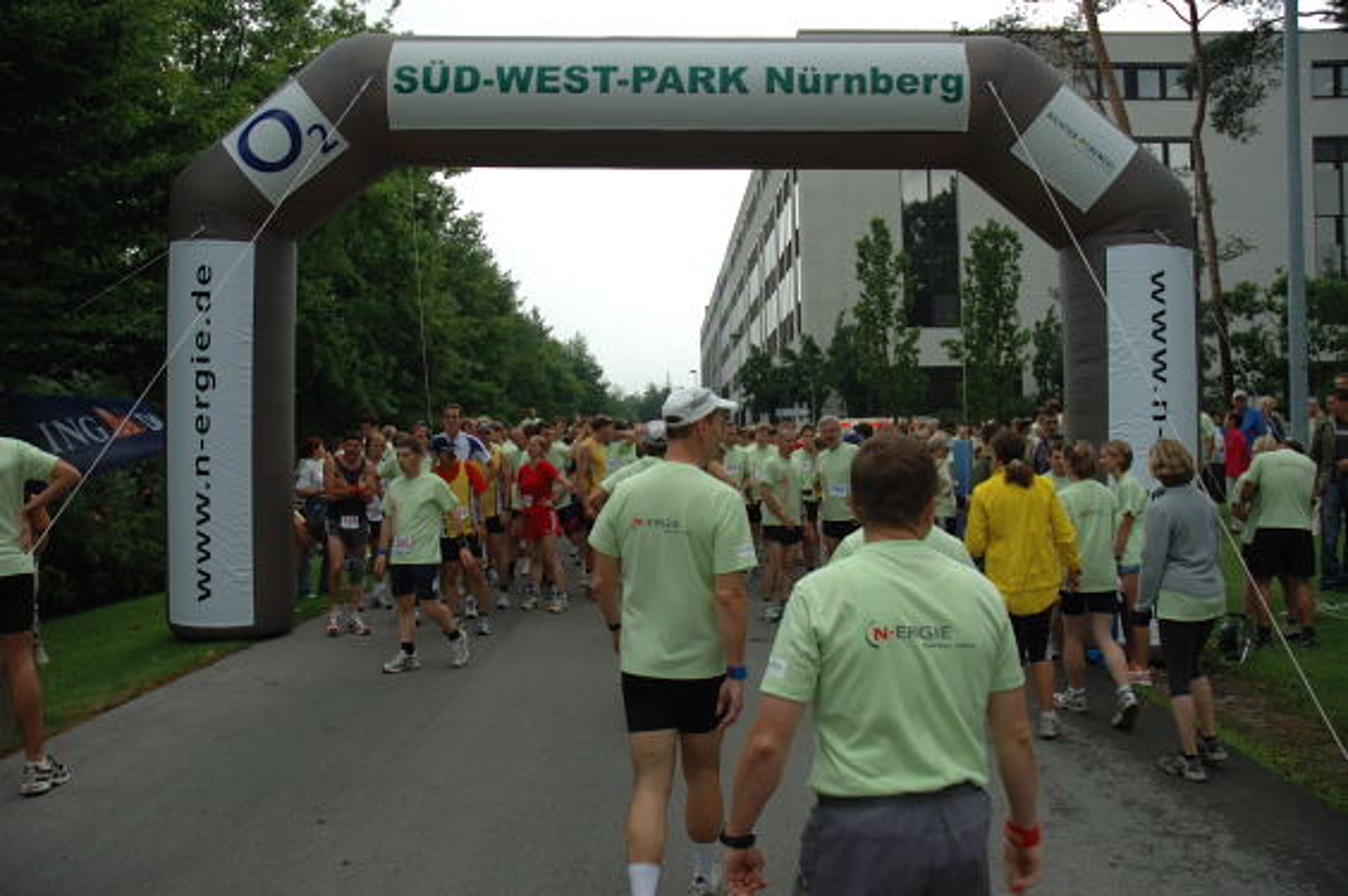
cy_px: 448
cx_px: 674
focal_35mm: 27
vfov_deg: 47.8
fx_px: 1010
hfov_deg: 67.4
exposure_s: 1/90
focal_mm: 18
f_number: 4.8
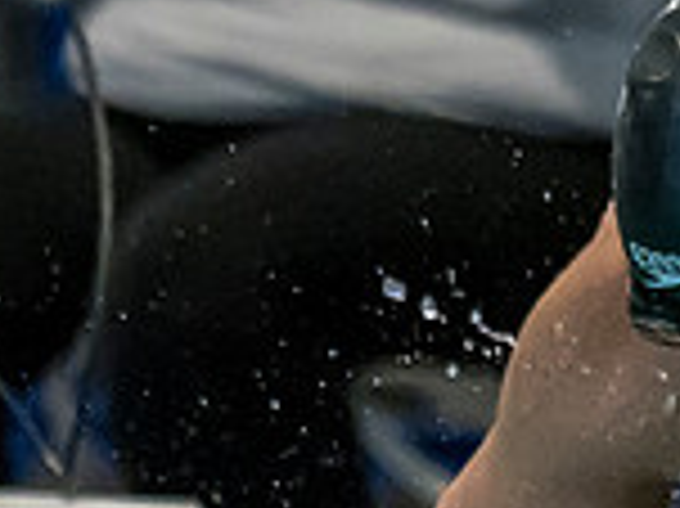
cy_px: 484
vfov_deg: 0.7
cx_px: 911
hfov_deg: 1.0
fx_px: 40278
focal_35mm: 2052
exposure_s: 1/1000
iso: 4000
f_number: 2.8
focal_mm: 200
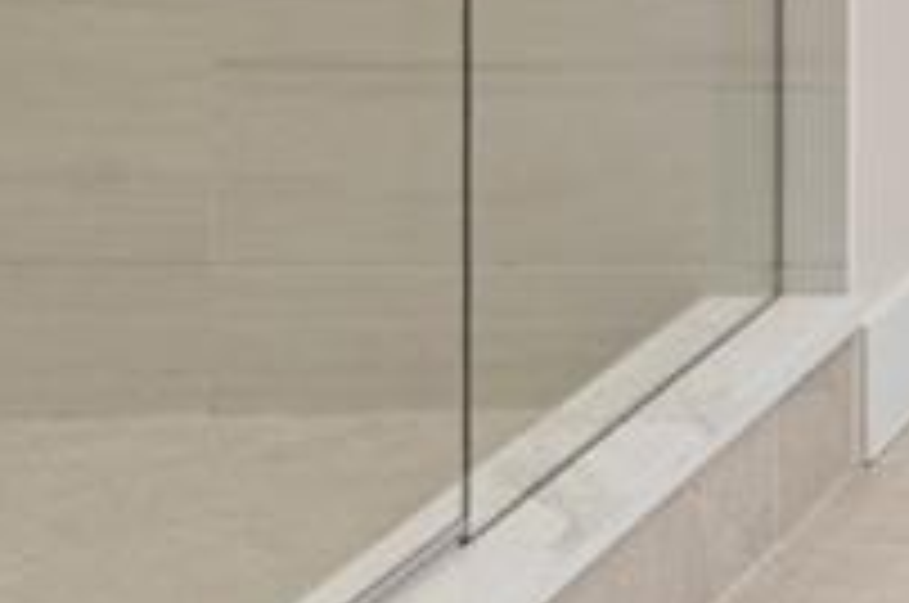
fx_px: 3202
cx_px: 2074
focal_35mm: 127
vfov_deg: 9.7
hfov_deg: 12.9
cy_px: -760
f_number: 10
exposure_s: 1/15
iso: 400
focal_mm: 16
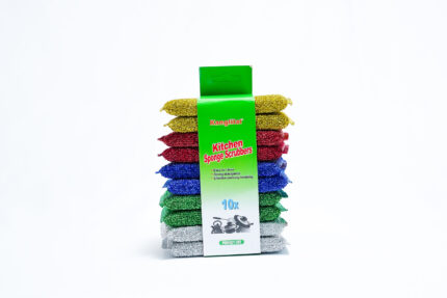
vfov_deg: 21.3
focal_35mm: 64
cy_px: 149
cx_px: 224
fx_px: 795
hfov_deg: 31.4
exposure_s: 1/200
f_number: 8
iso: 3200
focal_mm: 64
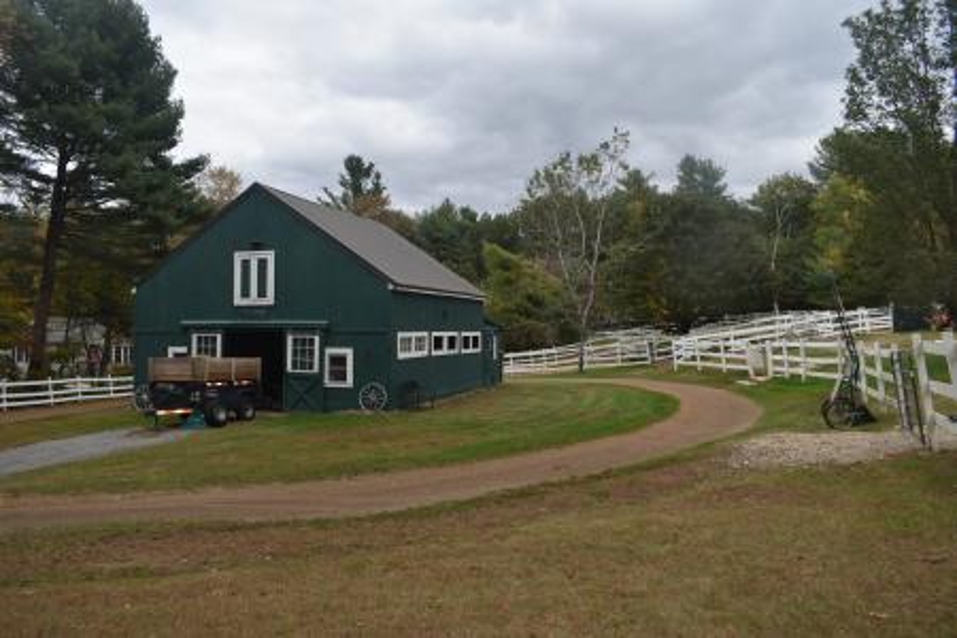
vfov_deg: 47.9
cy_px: 319
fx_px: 718
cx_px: 478
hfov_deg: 67.4
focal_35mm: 27
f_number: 6.3
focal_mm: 18
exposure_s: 1/160
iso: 100
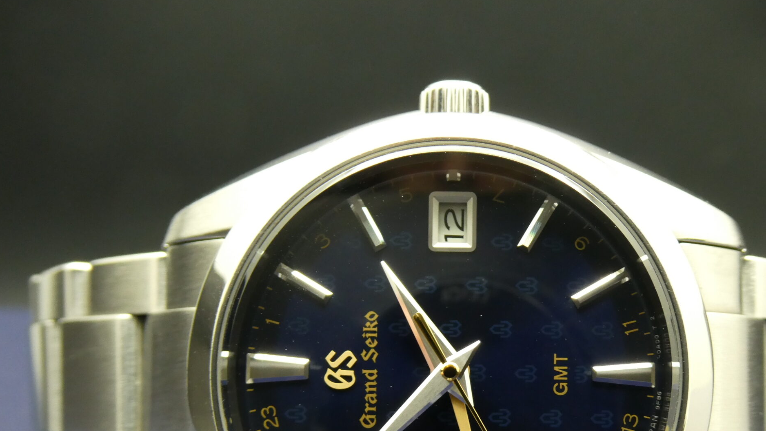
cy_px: 354
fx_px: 1056
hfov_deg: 39.7
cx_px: 446
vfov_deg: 22.7
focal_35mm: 52
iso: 320
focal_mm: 6.3
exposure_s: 1/80
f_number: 3.7
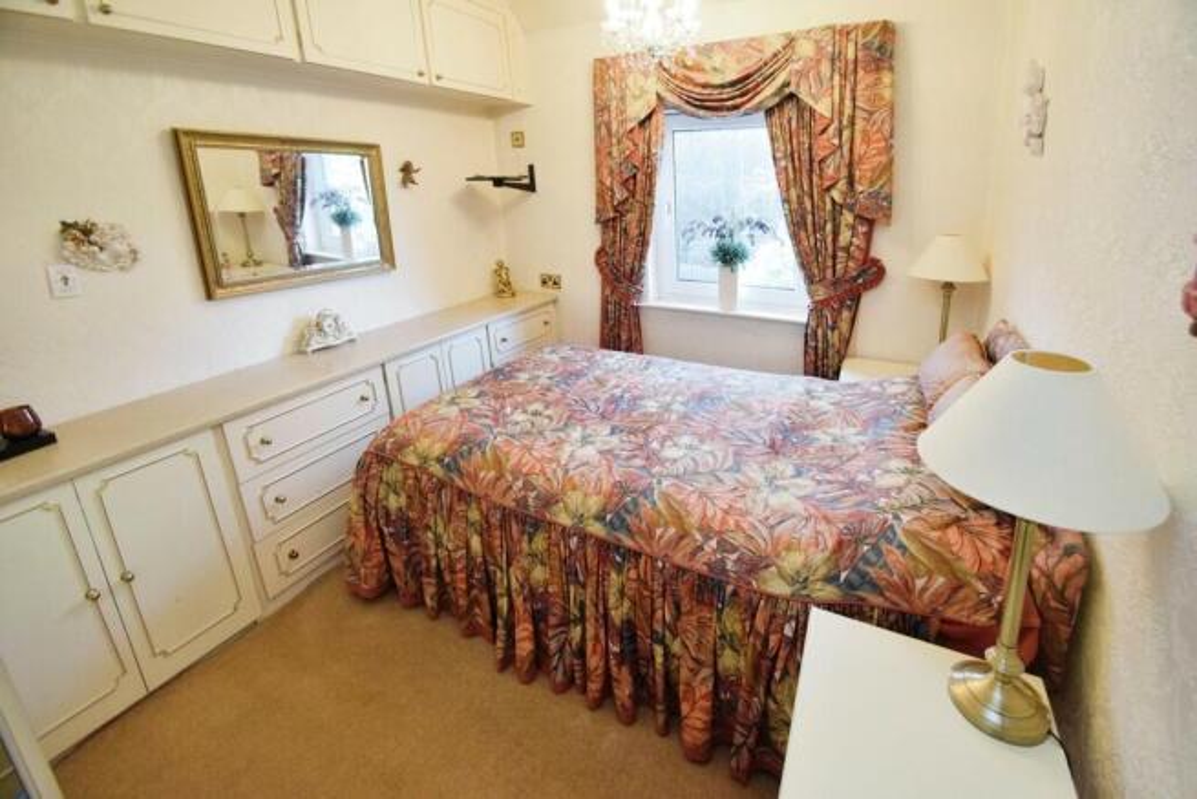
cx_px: 598
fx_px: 499
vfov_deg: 77.4
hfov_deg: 100.4
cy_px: 400
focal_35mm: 15
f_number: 3.5
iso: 1250
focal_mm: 10
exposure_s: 1/60
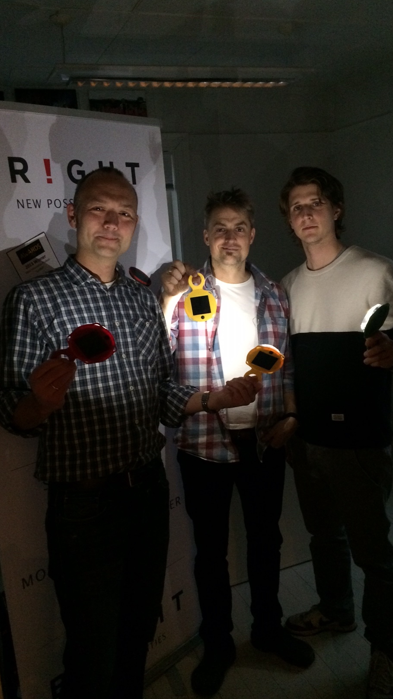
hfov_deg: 35.6
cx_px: 195
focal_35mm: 33
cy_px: 350
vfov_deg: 59.5
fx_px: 611
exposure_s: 1/30
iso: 250
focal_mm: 4.12
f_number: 2.2
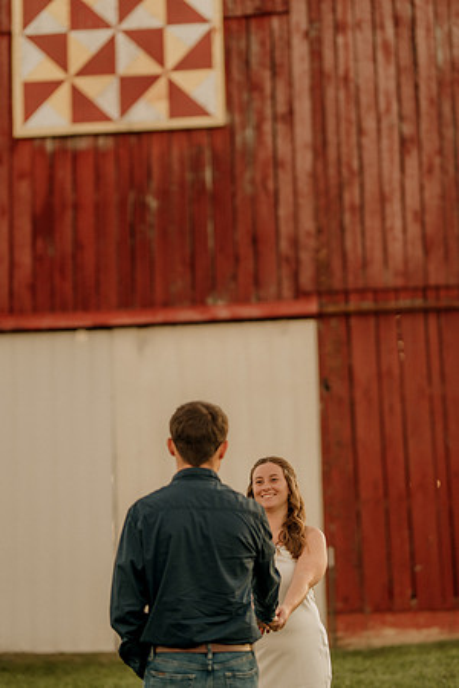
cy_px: 344
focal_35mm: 85
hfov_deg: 16.1
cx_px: 230
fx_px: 1625
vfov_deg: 23.9
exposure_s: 1/100
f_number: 1.8
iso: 200
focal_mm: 85
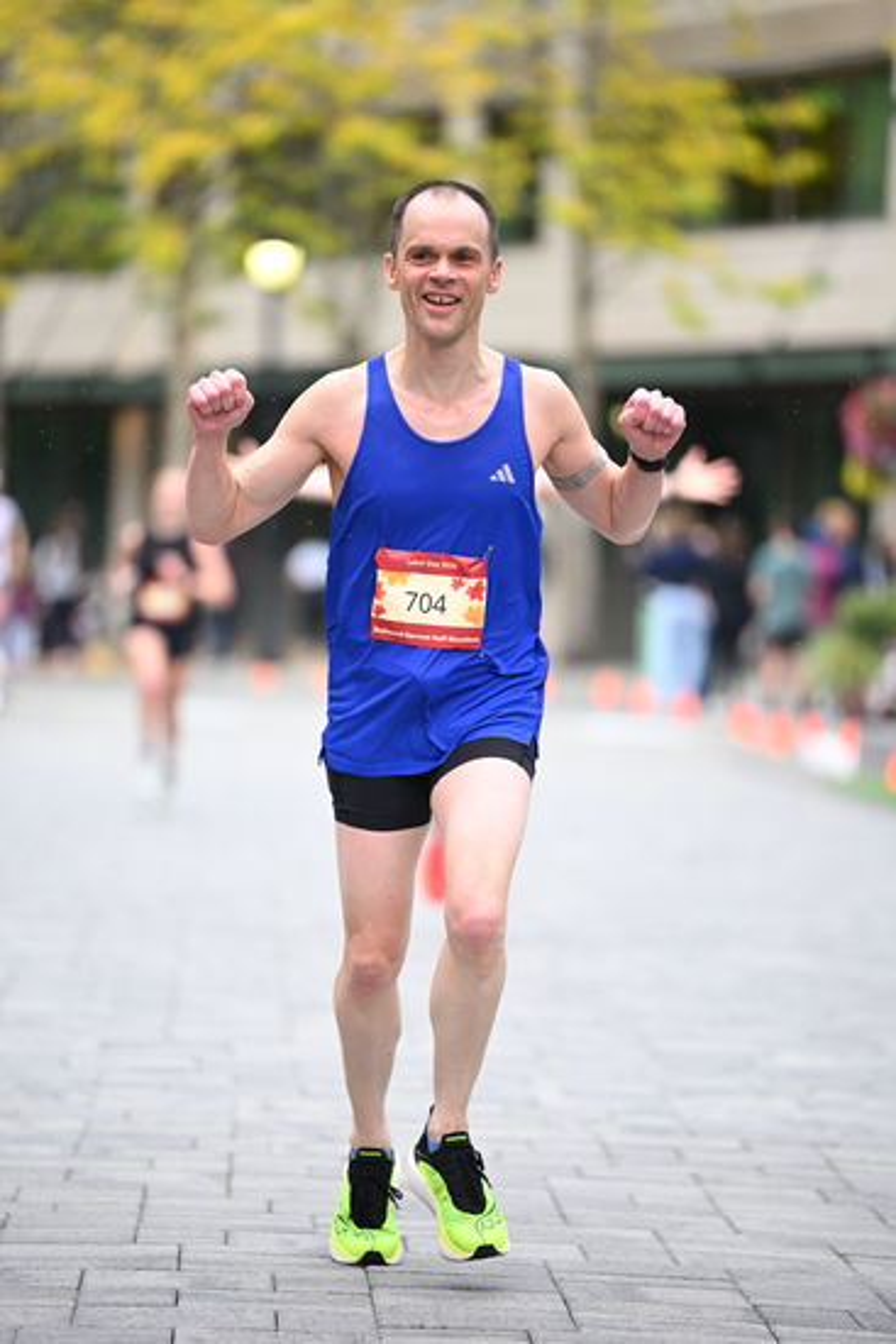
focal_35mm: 200
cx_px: 448
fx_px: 7461
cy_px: 672
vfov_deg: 10.3
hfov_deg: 6.9
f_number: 2.8
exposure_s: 1/1250
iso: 1250
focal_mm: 200
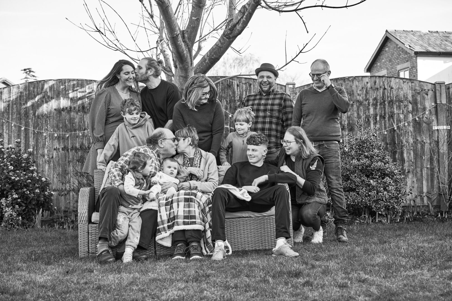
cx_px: 226
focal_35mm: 55
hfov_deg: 36.2
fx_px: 691
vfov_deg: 24.6
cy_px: 150
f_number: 5
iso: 160
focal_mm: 55
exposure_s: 1/160
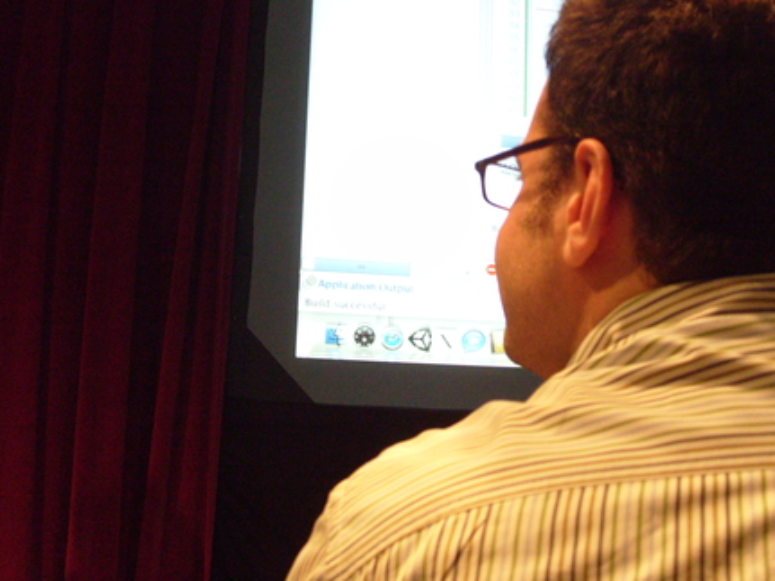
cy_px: 187
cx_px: 358
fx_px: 1164
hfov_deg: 36.8
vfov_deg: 27.8
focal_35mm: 52
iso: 400
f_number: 2.8
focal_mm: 7.8
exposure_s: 1/20
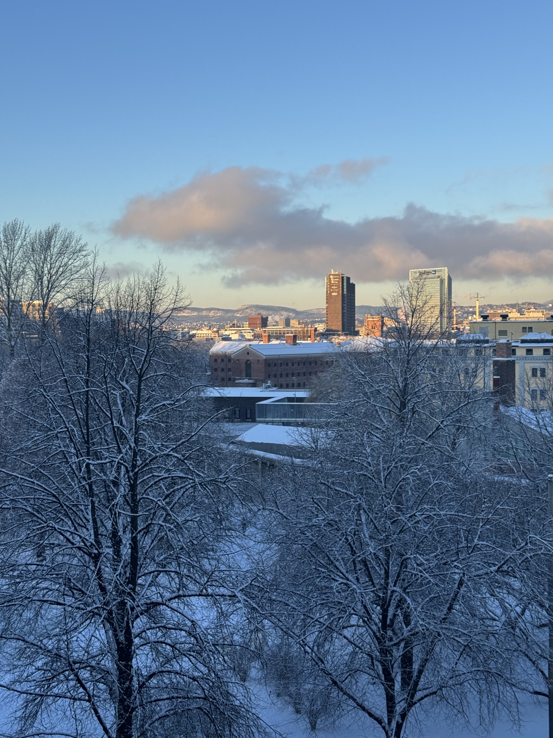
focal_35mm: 48
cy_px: 369
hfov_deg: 30.3
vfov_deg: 39.7
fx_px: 1022
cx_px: 276
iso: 64
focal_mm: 6.76
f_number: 1.78
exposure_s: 1/1637
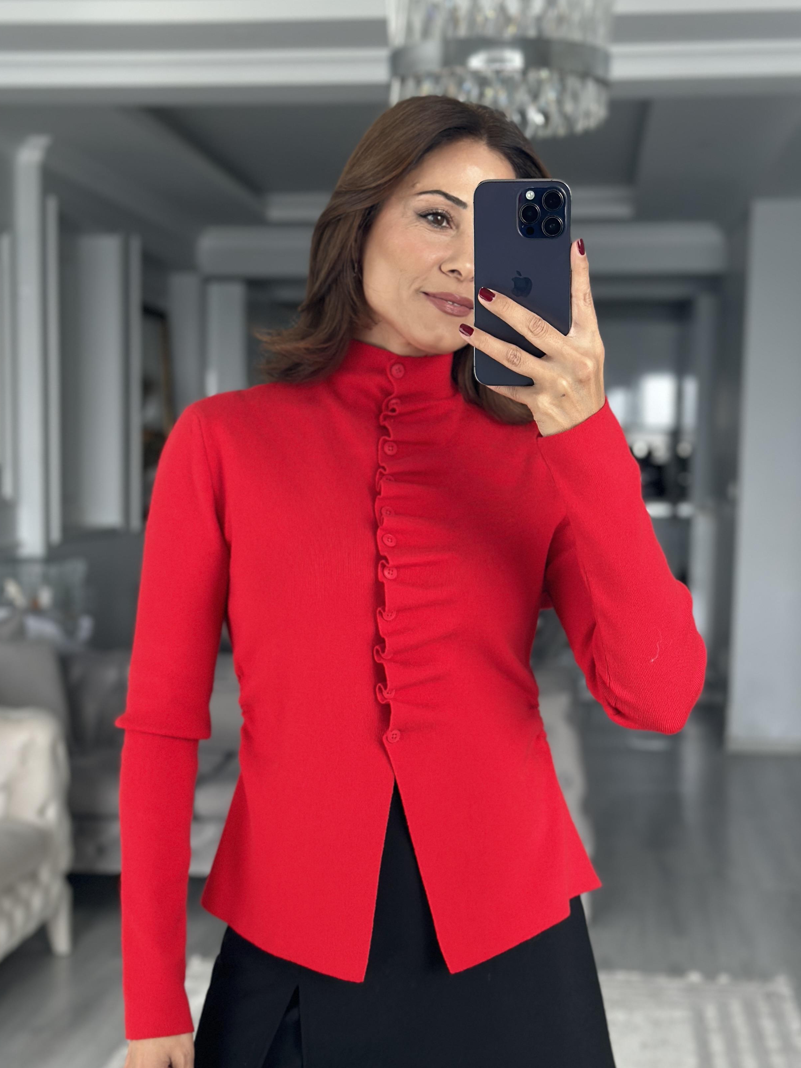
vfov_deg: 32.1
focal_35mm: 60
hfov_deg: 24.4
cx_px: 412
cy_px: 634
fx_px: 1851
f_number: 1.78
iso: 125
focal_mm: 6.86
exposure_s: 1/112
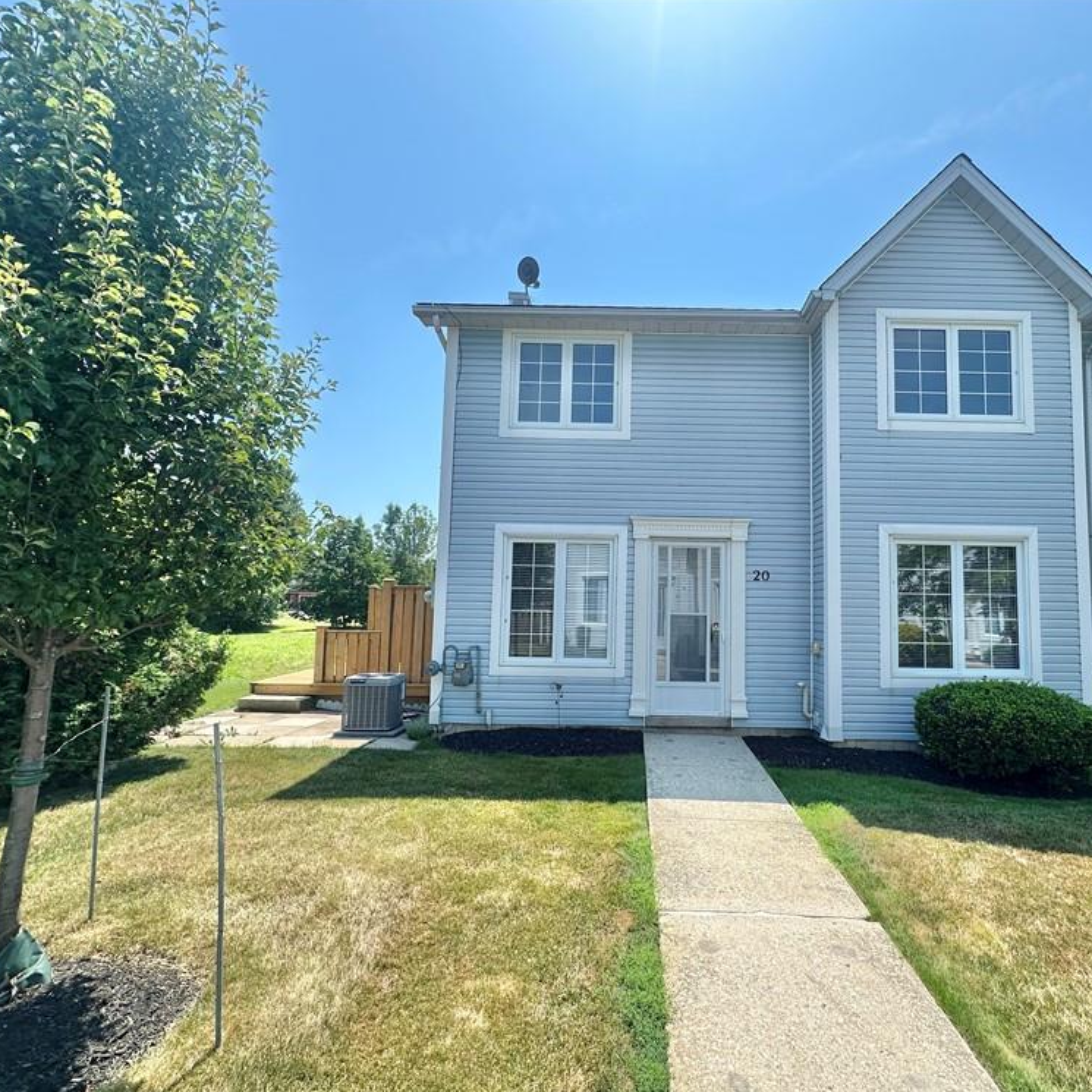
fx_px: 607
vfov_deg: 84.0
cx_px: 641
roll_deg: -2.2
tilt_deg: +6.4
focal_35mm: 17
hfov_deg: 83.2
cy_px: 557
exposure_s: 1/1304
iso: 50
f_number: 2.2
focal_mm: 2.22
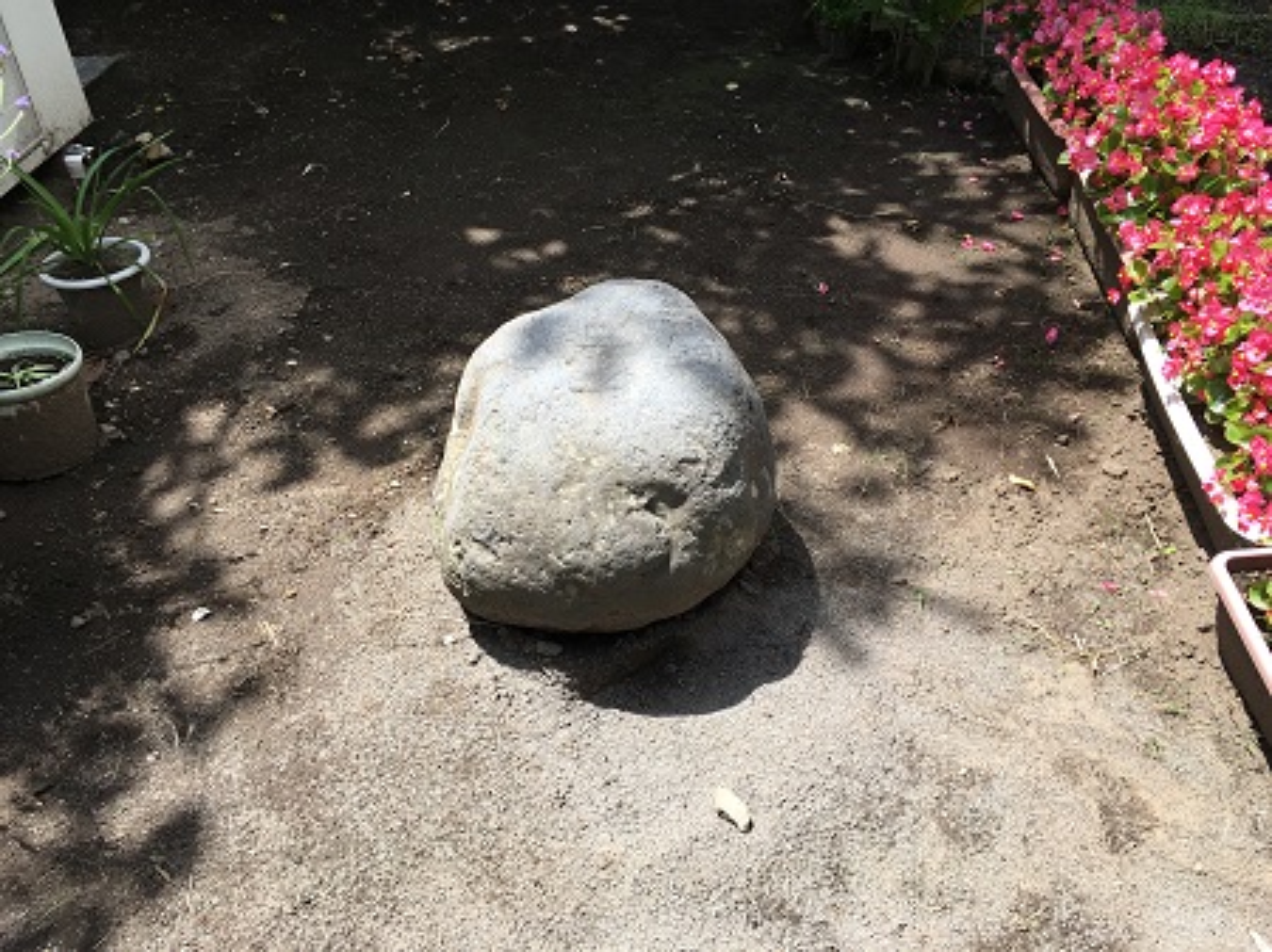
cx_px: 636
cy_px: 476
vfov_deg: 48.2
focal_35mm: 29
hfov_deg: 61.7
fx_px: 1065
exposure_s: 1/530
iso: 25
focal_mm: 4.15
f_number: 2.2
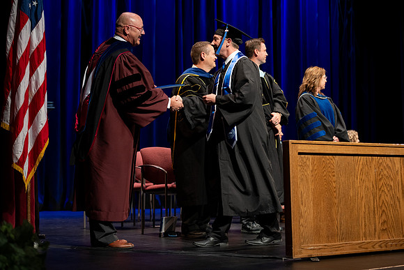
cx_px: 202
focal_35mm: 70
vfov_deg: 19.5
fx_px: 786
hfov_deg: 28.8
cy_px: 135
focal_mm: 70
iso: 640
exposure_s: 1/250
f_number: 2.8
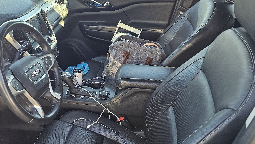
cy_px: 99
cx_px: 89
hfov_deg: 53.1
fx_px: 250
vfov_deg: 31.7
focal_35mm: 37
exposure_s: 1/180
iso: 160
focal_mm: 6.3
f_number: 1.7
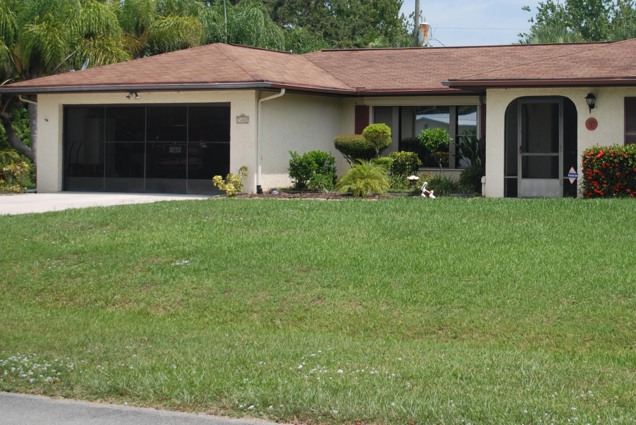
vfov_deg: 19.7
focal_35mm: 69
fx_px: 1220
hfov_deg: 28.9
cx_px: 450
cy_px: 125
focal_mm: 30
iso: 100
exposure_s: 1/500
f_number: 4.8
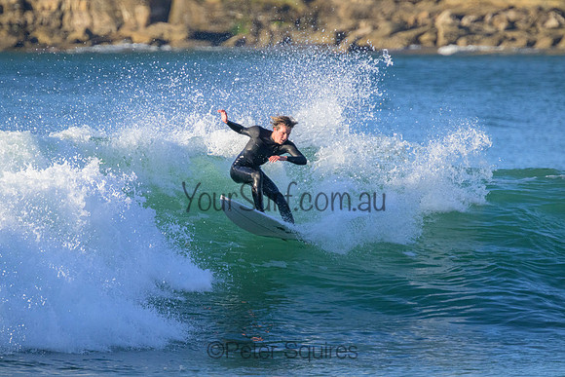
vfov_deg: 1.7
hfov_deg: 2.6
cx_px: 282
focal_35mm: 800
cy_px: 188
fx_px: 12558
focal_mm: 800
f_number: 11
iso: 4500
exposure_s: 1/2000
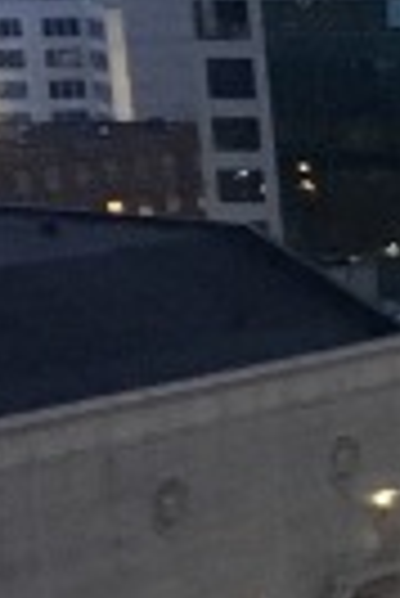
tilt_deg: -10.9
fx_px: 3856
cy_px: 607
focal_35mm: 232
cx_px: 1775
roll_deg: +1.7
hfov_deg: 5.1
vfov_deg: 8.8
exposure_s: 1/15
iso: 200
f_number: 2.2
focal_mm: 4.15
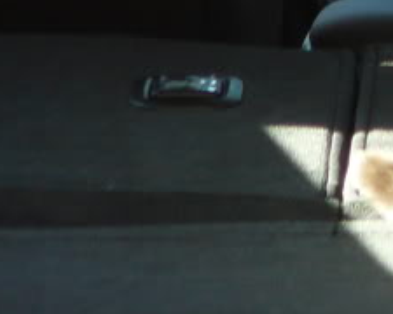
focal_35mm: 1214
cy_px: -66
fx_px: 14120
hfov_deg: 1.6
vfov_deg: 1.3
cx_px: 548
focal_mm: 52
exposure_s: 1/50
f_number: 4.2
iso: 100
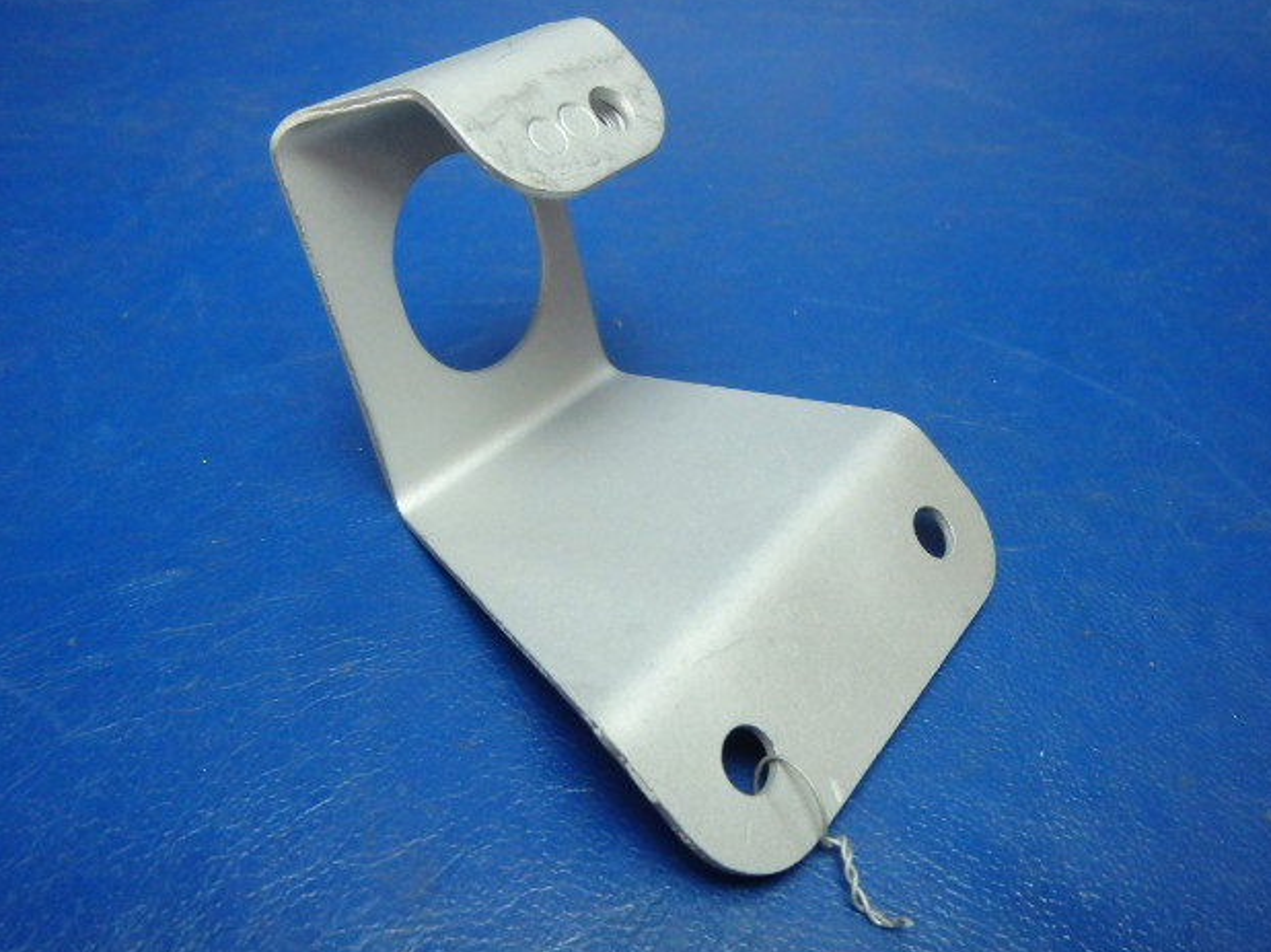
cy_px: 465
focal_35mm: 29
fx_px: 1064
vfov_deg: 48.2
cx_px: 623
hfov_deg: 61.7
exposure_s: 1/60
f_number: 3.9
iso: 800
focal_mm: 5
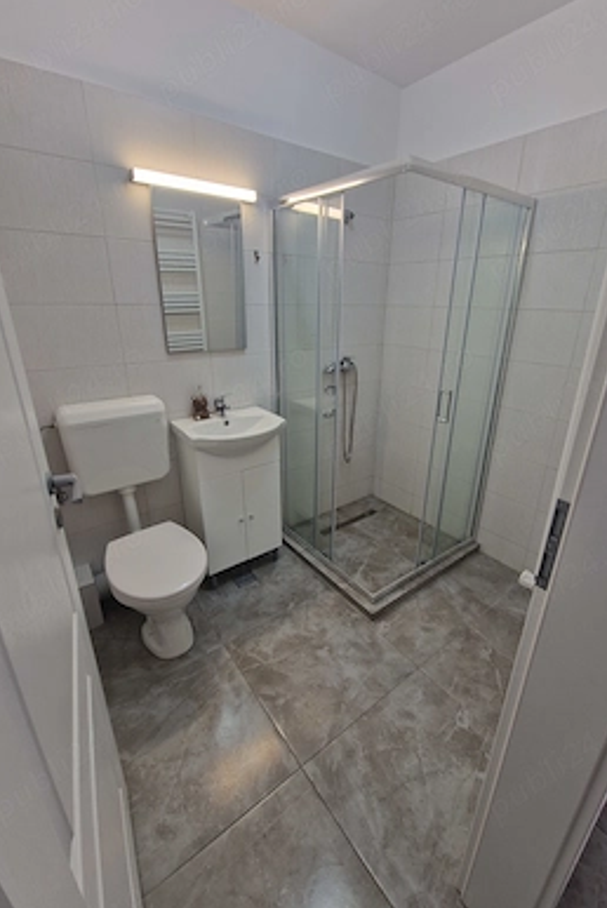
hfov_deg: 81.3
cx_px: 315
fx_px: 353
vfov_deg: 104.2
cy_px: 442
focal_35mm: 14
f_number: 2.2
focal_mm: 2.2
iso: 50
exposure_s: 1/50
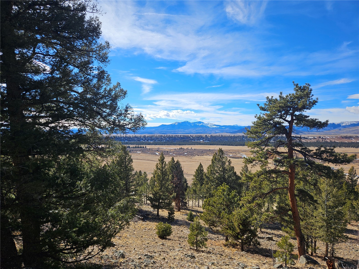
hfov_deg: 73.9
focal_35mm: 23
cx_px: 180
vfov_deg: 58.9
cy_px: 134
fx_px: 239
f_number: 1.8
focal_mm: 5.4
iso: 25
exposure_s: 1/1951
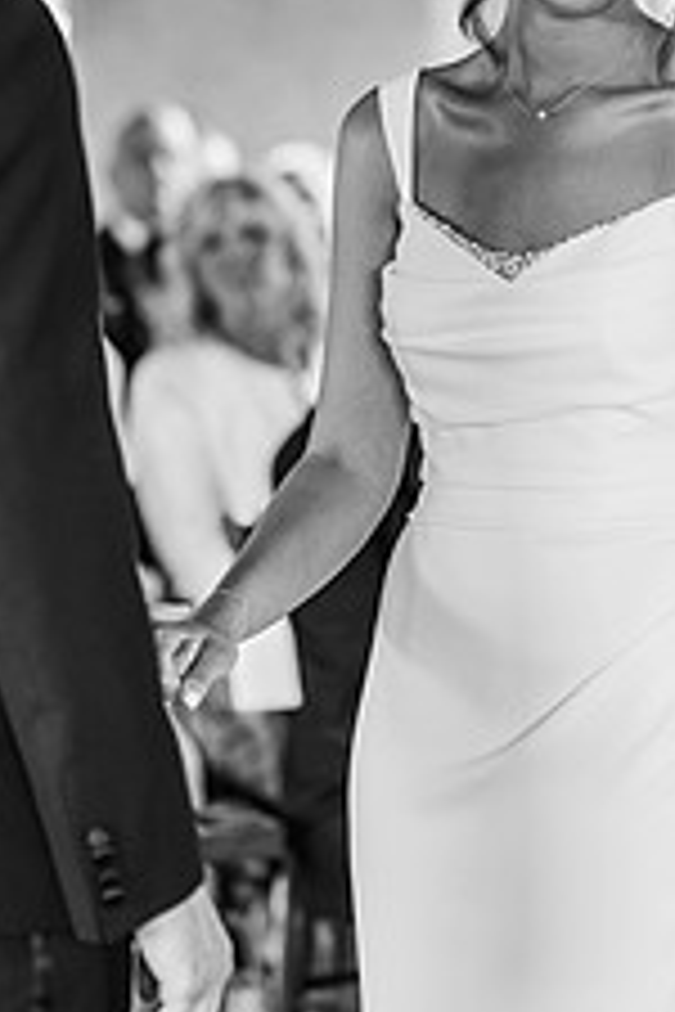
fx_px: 4781
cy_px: 189
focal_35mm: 170
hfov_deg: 8.1
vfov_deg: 12.0
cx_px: 277
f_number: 2.2
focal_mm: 85
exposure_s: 1/200
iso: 900
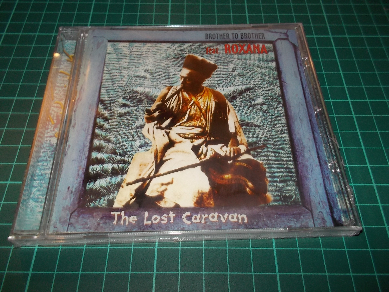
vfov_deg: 48.2
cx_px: 194
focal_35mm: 29
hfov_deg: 61.7
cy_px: 146
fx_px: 326
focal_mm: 4.1
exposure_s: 1/30
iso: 200
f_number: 3.3
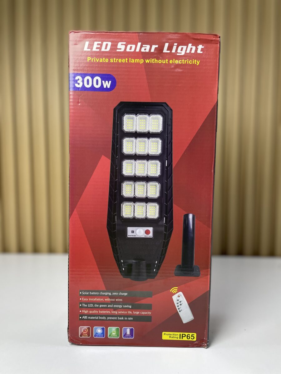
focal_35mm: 26
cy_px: 187
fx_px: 281
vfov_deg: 67.3
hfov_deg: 53.1
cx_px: 140
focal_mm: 4.2
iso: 50
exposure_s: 1/120
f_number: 1.6
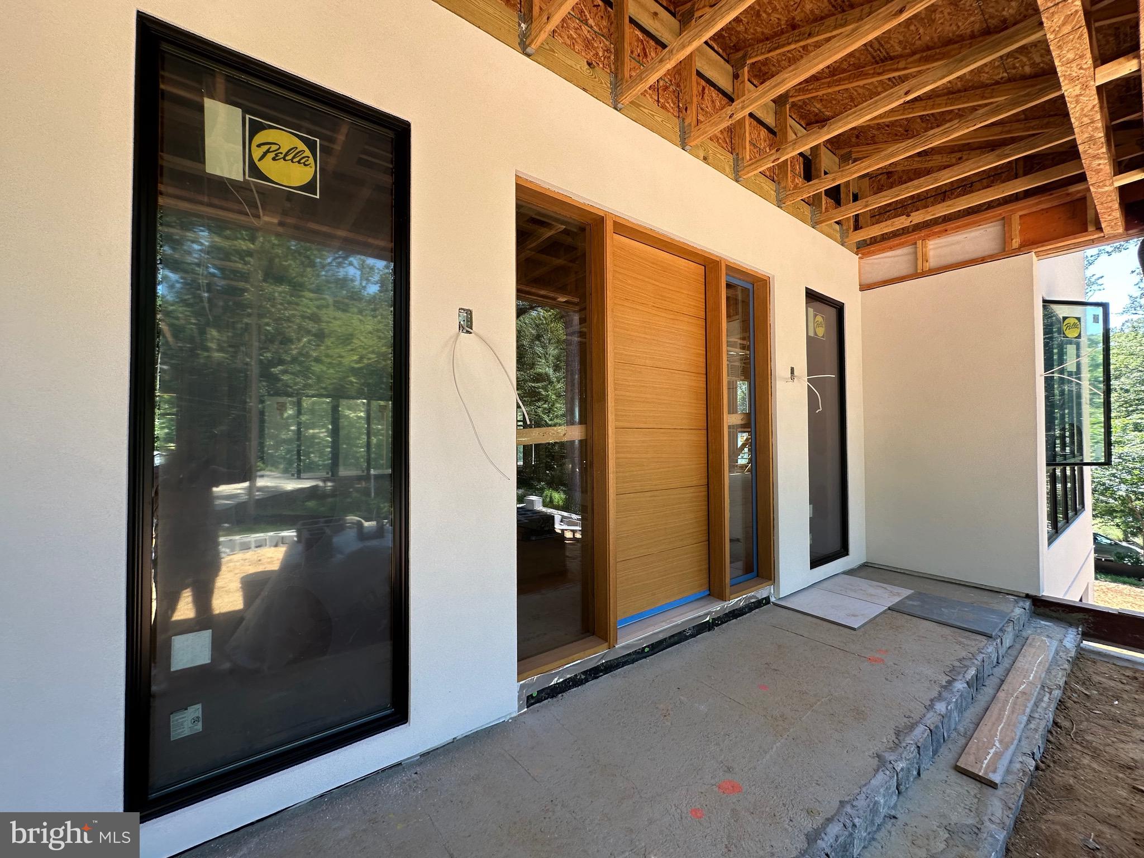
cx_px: 572
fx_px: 463
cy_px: 429
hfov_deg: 102.1
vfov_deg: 85.7
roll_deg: +0.5
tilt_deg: +1.8
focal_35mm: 14
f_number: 2.2
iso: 40
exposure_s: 1/143
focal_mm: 2.22
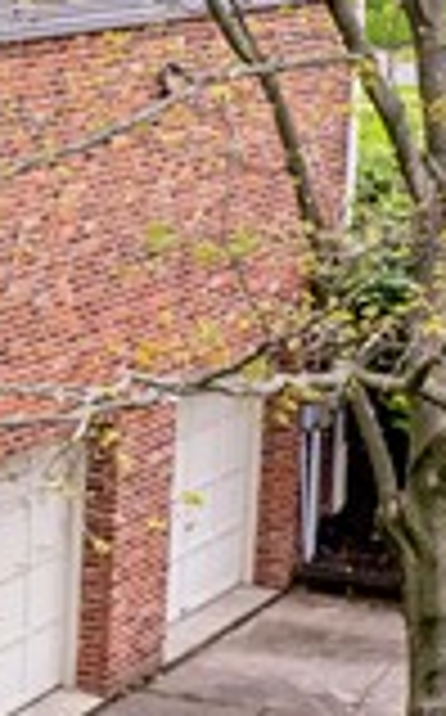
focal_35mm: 153
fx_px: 2984
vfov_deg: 13.7
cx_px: -721
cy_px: 218
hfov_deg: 7.8
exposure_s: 1/120
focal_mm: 8.38
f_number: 2.8
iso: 200
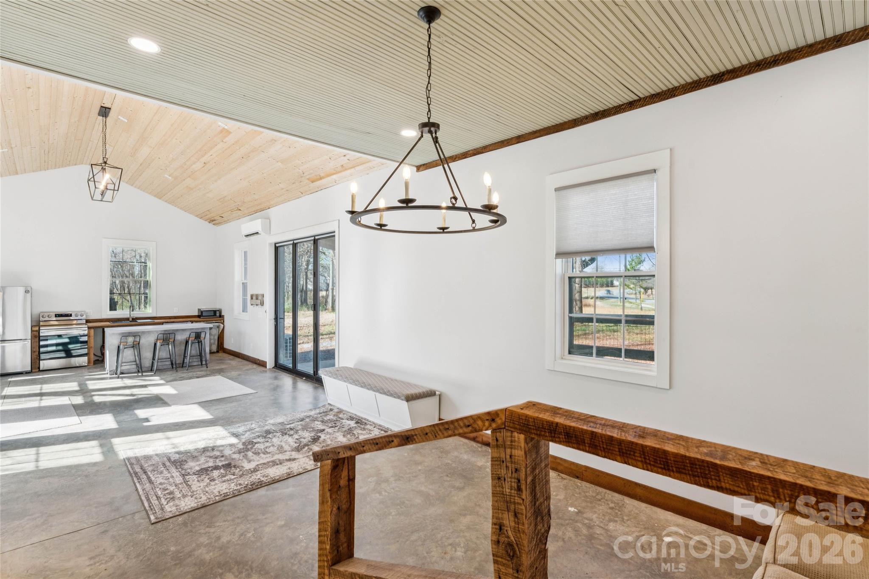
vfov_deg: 71.1
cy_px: 290
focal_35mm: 17
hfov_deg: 94.0
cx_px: 434
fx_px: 405
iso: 100
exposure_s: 1/6
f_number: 11
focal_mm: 16.8
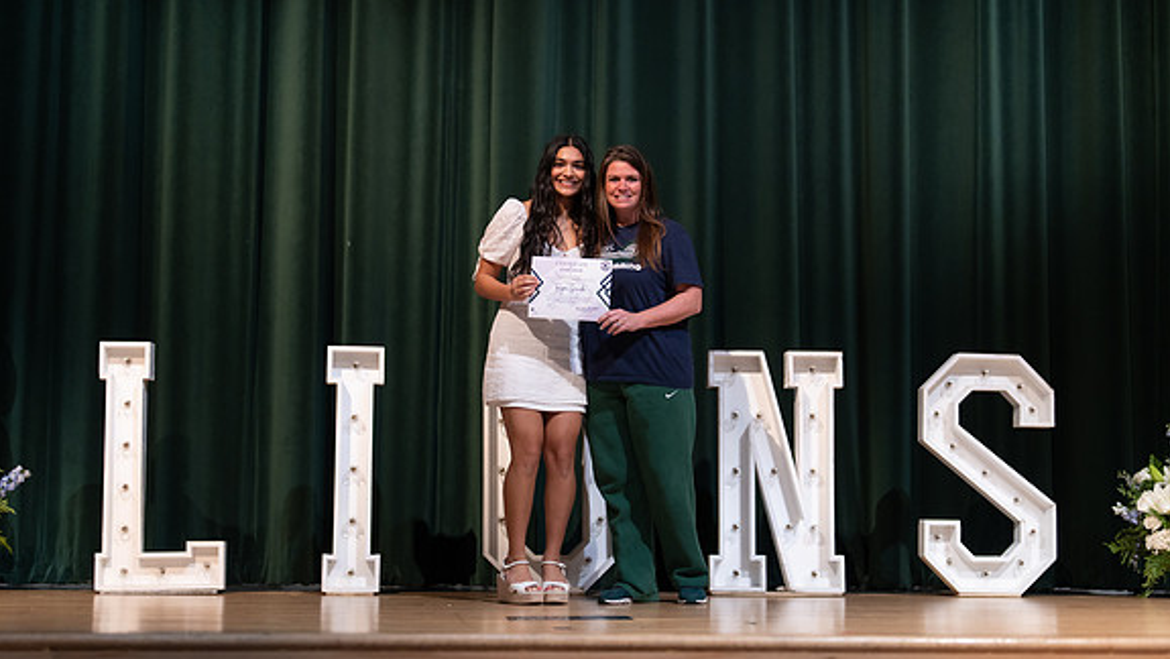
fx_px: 1831
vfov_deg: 20.4
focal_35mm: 59
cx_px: 588
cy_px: 336
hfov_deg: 35.4
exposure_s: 1/320
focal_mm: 50
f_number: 1.2
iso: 640
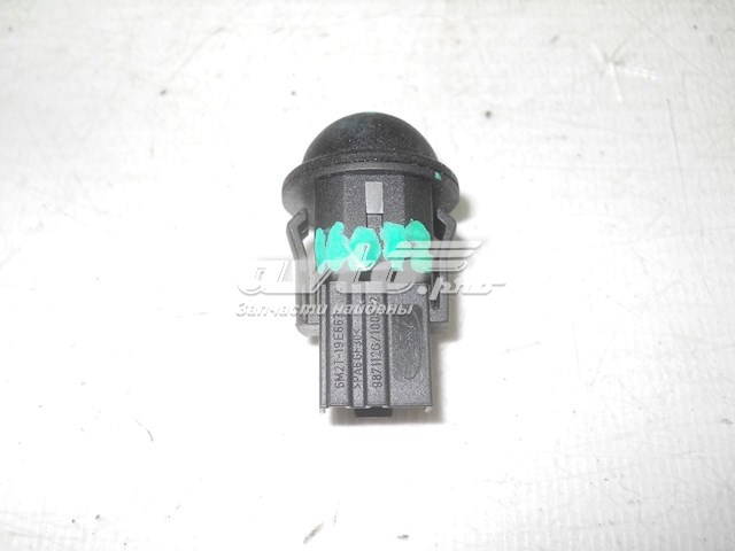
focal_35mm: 41
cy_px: 276
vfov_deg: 35.1
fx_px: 871
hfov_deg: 45.8
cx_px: 368
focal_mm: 6.72
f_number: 5.5
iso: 80
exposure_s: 1/40
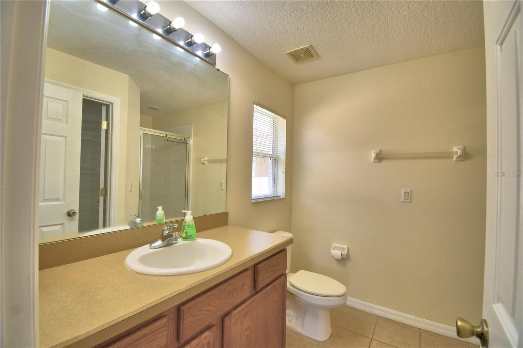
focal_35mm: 15
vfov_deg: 77.3
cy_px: 174
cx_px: 262
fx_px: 218
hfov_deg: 100.4
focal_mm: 10
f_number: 4.5
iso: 200
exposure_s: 1/200
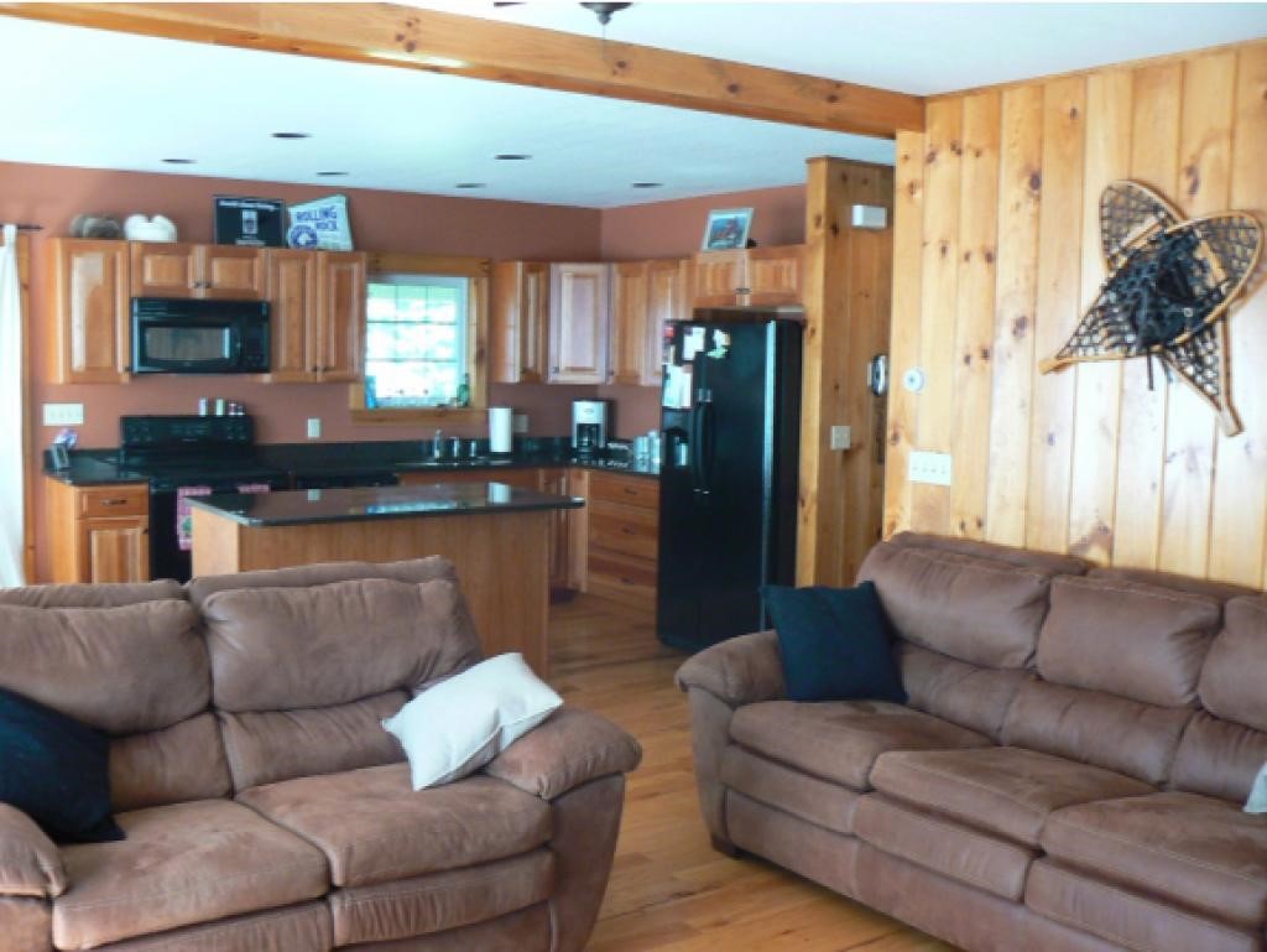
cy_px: 476
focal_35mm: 36
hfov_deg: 51.3
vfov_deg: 39.7
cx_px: 634
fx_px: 1318
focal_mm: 6
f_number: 2.8
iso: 200
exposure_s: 1/30
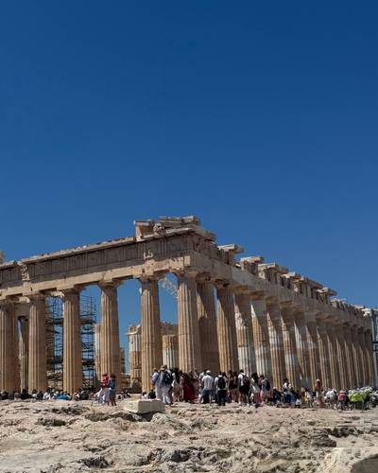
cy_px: 326
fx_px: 629
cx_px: 97
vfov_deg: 40.5
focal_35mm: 45
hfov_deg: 32.8
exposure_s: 1/10309
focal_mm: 6.76
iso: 80
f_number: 1.78
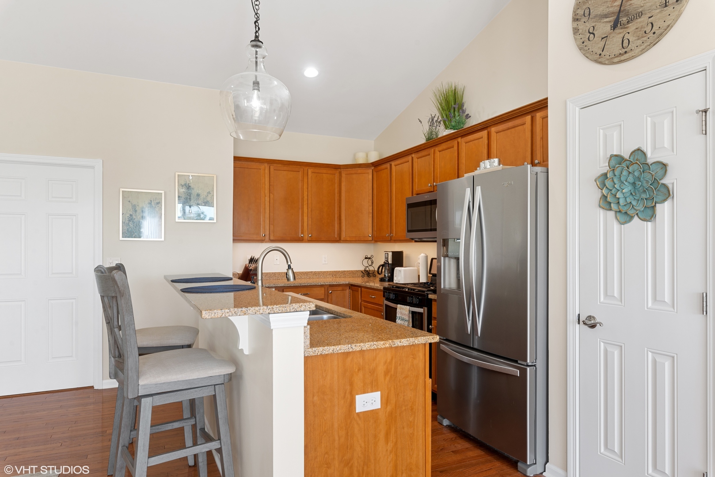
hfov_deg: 78.6
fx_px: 437
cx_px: 358
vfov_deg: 57.3
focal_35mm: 22
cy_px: 238
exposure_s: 1/3
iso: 200
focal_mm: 22
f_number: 10
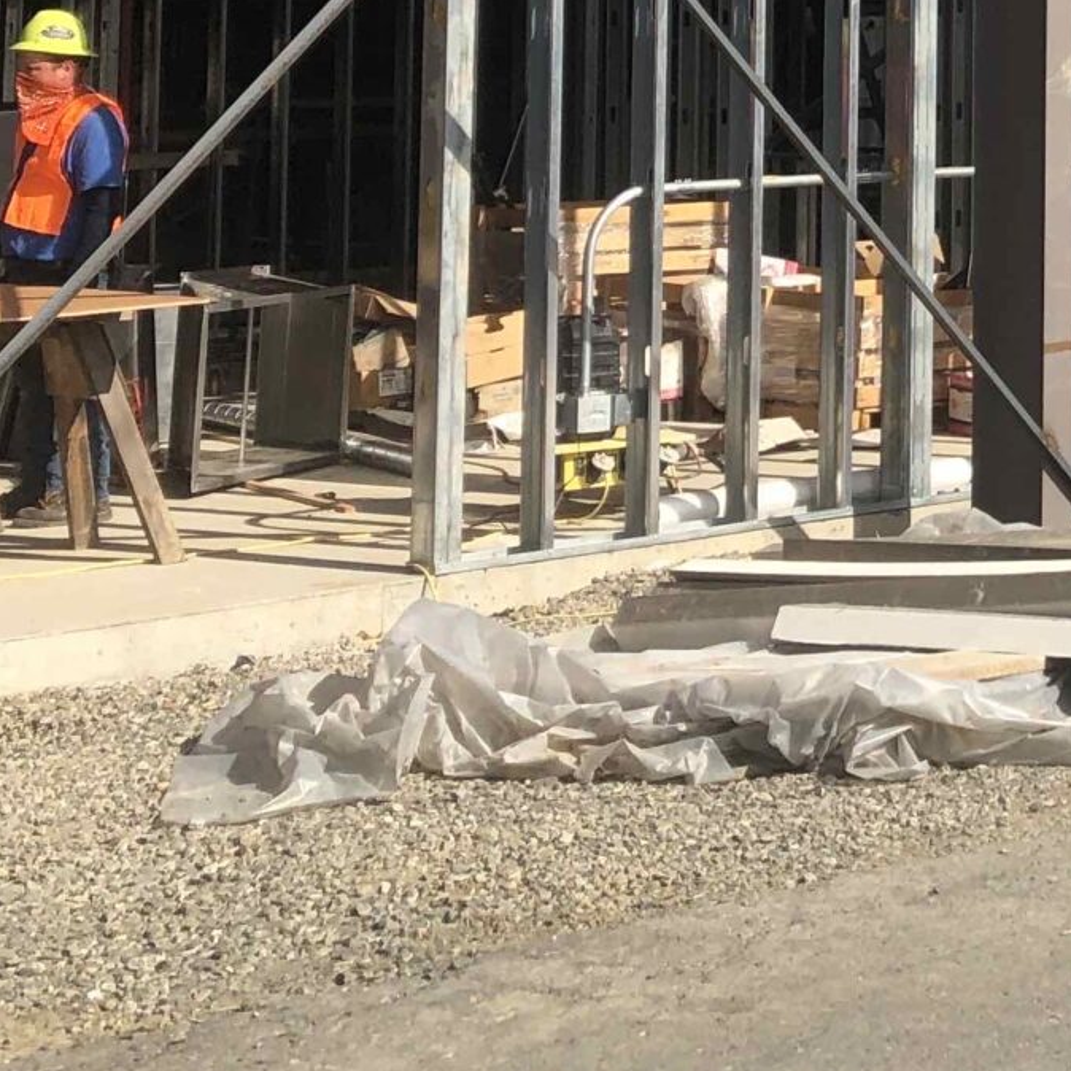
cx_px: 1548
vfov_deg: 17.5
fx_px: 3290
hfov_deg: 16.9
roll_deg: +0.1
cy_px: -261
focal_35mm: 94
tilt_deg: +6.9
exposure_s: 1/1715
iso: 20
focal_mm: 3.99
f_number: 1.8
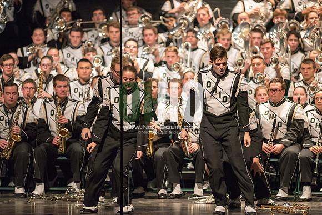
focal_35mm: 300
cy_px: 108
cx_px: 161
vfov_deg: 4.6
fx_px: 2684
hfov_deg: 6.9
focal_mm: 300
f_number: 2.8
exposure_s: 1/500
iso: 4000
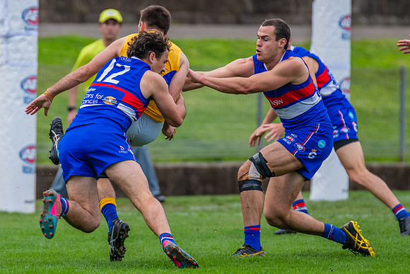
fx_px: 7603
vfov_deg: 2.1
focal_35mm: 667
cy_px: 141
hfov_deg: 3.1
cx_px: 118
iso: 800
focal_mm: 420
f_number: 5
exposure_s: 1/1600
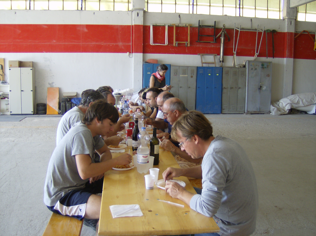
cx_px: 158
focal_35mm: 36
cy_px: 118
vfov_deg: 39.5
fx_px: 328
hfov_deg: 51.5
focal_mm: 6
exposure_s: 1/64
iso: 107
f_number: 2.8
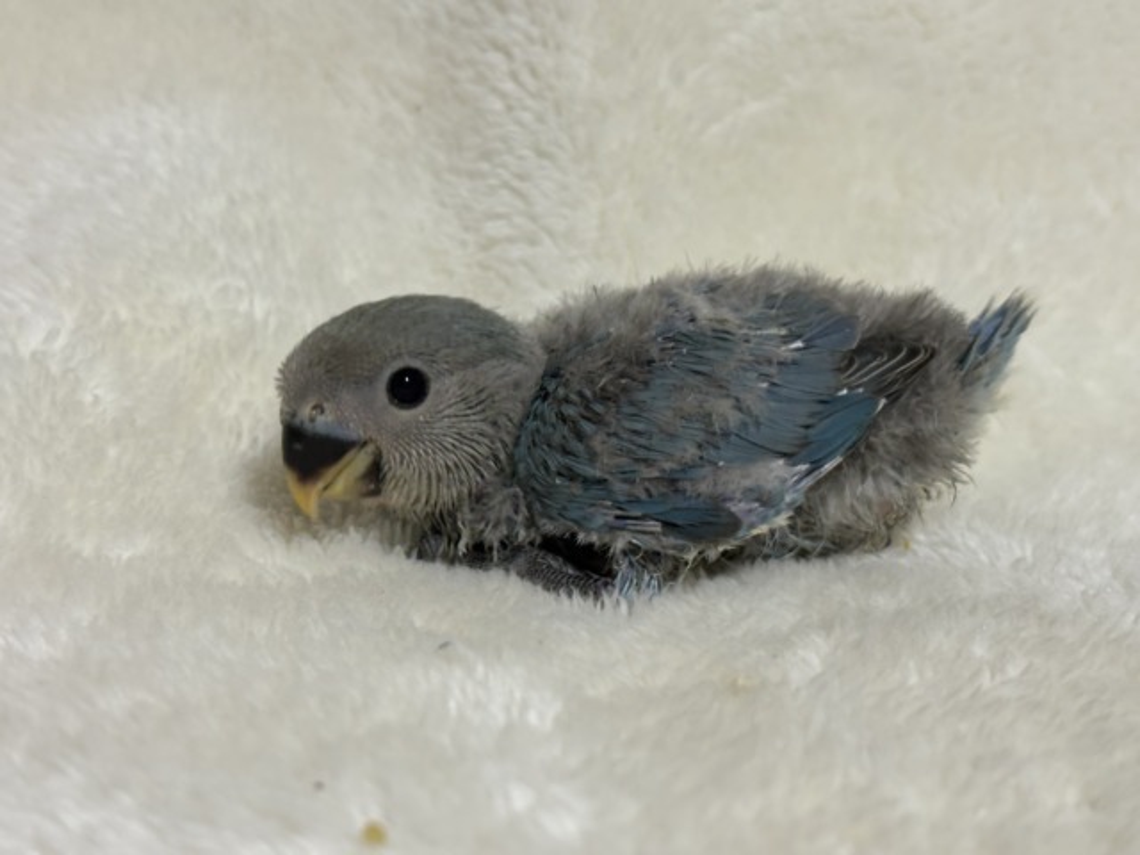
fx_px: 1713
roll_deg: -1.5
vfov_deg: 28.0
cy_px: 428
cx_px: 570
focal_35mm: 52
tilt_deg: -20.2
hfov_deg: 36.8
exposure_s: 1/33
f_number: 1.6
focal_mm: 5.96
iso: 125
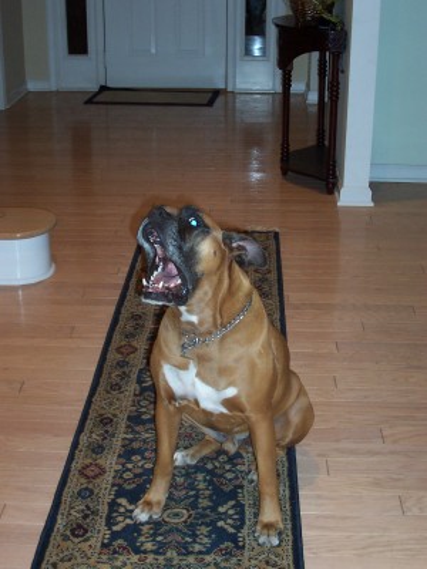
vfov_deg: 33.8
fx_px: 937
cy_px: 284
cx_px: 214
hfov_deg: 25.7
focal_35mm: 57
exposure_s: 1/60
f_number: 3.4
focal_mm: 8.6
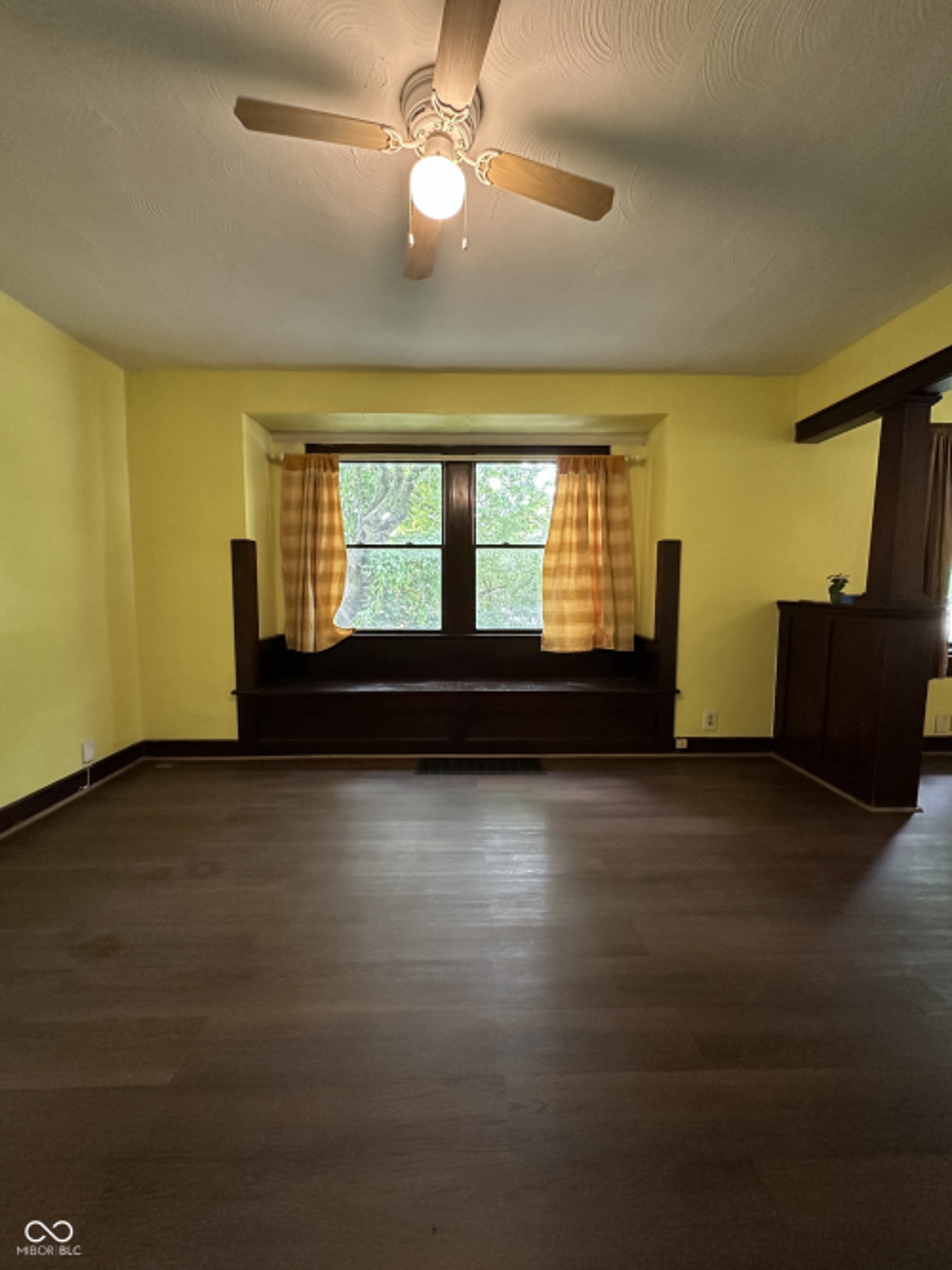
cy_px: 635
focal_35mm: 14
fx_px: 514
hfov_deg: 85.7
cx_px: 476
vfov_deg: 102.1
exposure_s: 1/60
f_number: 2.2
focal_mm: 2.22
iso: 500
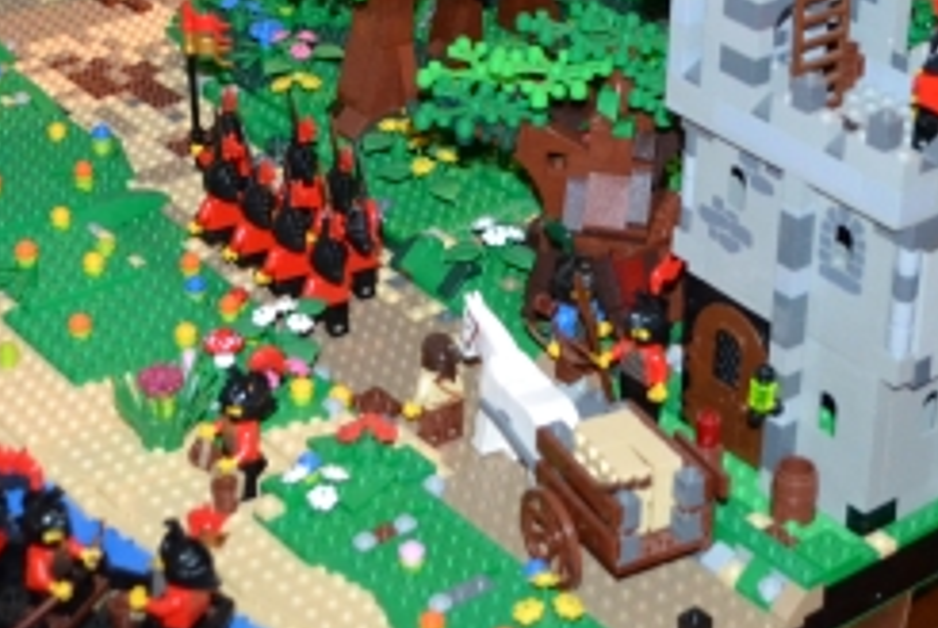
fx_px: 2296
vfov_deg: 14.9
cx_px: 490
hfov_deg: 23.1
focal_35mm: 88
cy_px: -197
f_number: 3.5
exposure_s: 1/60
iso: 2500
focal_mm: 18
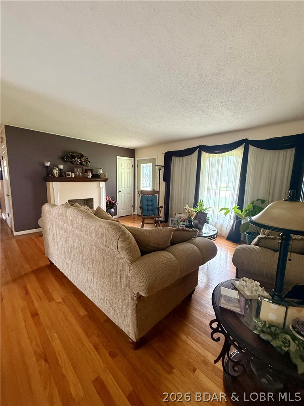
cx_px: 152
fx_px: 164
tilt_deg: -8.5
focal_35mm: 14
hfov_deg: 85.7
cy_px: 203
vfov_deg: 102.1
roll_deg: -1.5
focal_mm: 2.22
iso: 320
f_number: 2.2
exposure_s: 1/68
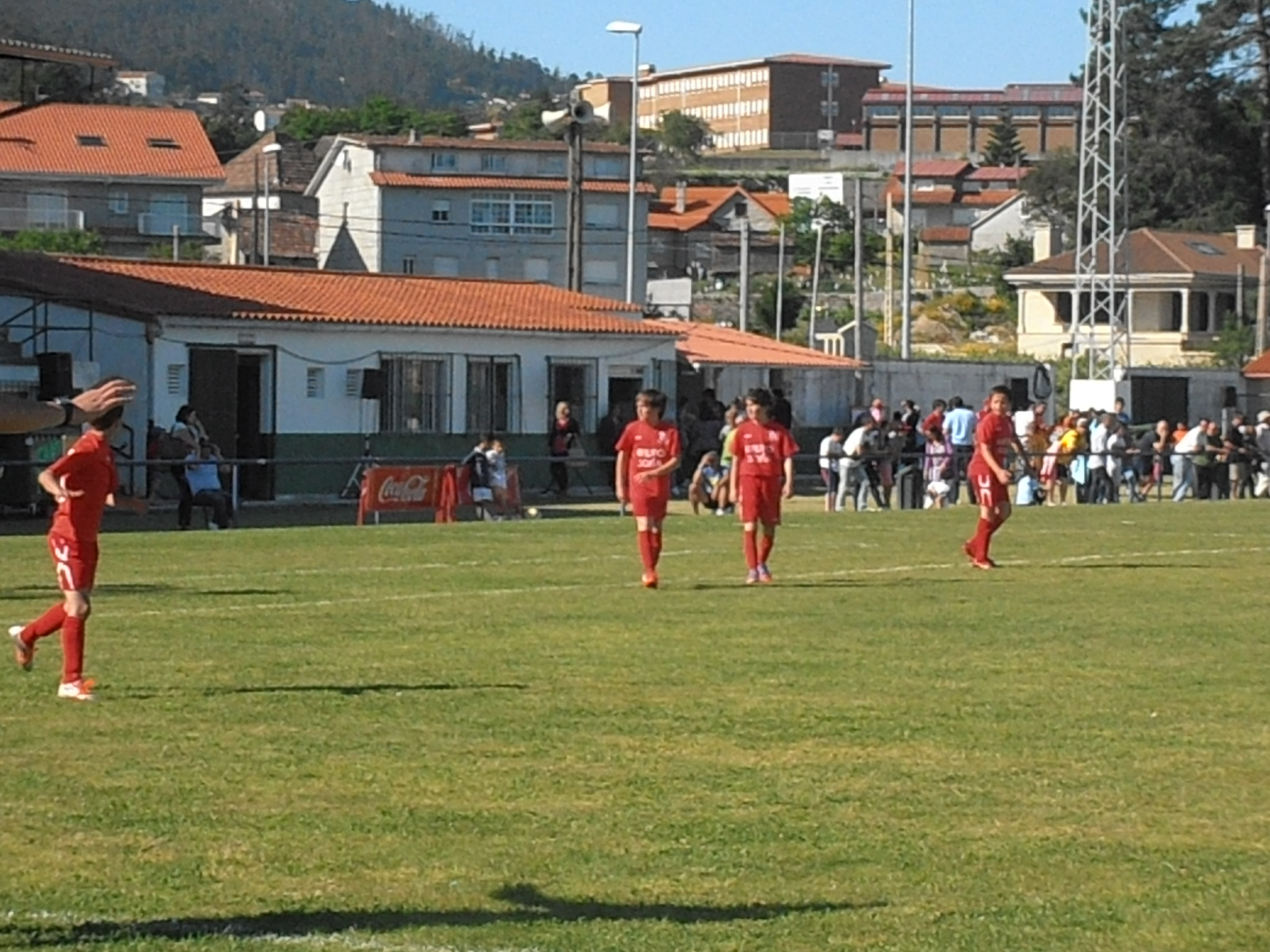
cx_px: 635
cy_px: 476
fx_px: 5063
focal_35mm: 138
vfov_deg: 10.7
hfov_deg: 14.3
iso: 400
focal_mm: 24.39
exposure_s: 1/250
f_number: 15
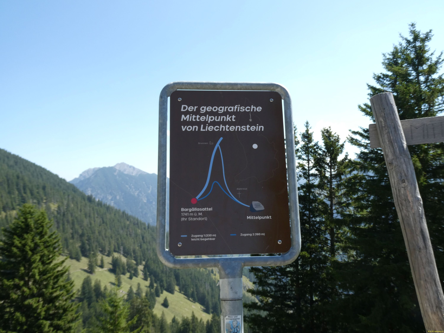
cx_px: 222
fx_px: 398
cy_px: 166
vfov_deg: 45.4
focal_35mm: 31
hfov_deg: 58.4
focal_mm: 5.4
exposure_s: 1/400
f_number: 3.5
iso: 80
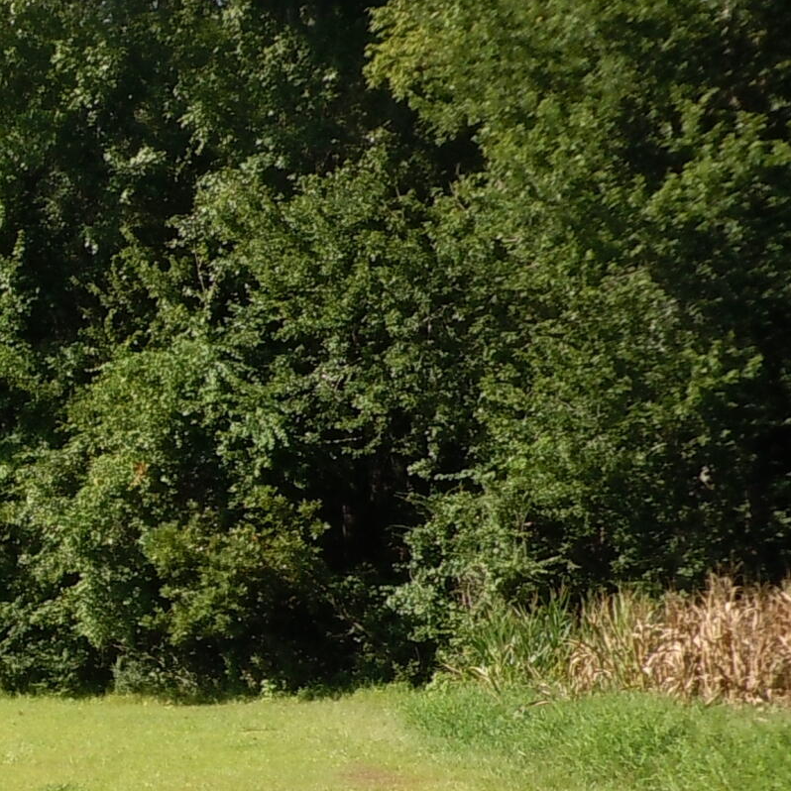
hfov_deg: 17.0
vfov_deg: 18.5
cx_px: -386
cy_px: 614
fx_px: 2404
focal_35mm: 93
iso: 100
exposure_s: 1/500
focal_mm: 5
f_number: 3.7
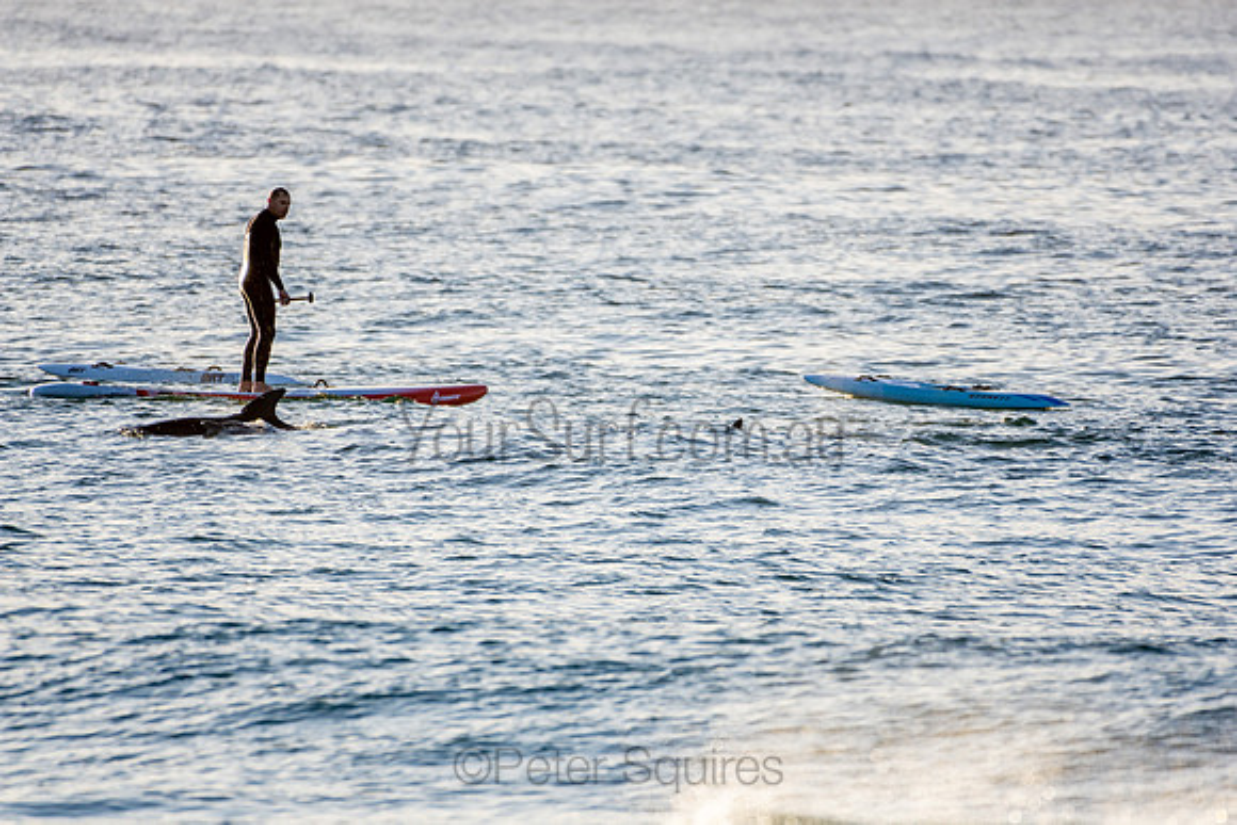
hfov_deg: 2.7
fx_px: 25776
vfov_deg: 1.8
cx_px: 618
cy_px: 412
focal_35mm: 750
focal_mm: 500
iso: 200
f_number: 5.6
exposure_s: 1/1250
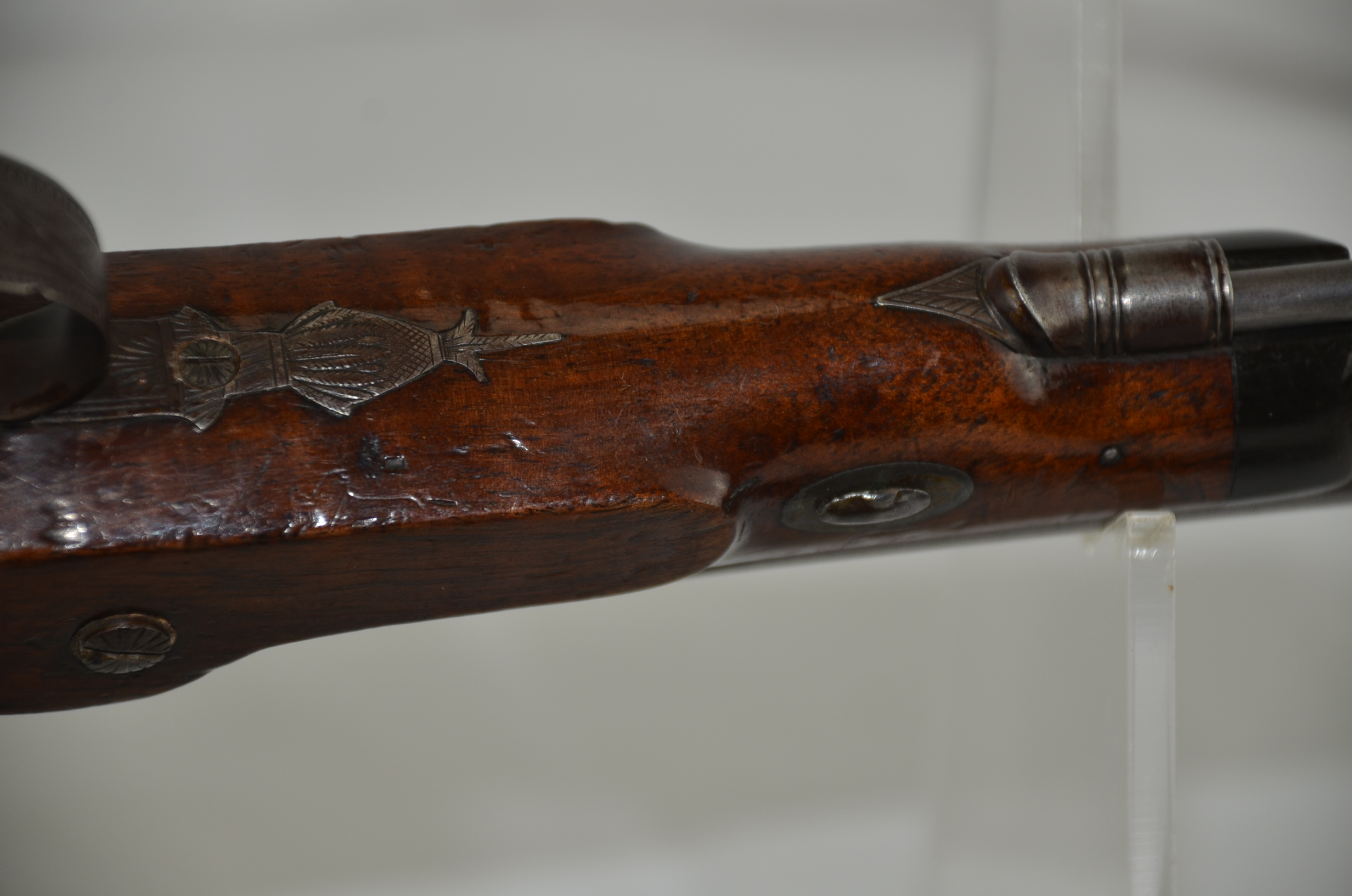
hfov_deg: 10.2
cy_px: 448
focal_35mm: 202
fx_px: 7589
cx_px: 676
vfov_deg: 6.8
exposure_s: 1/160
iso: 200
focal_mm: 135
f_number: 5.6
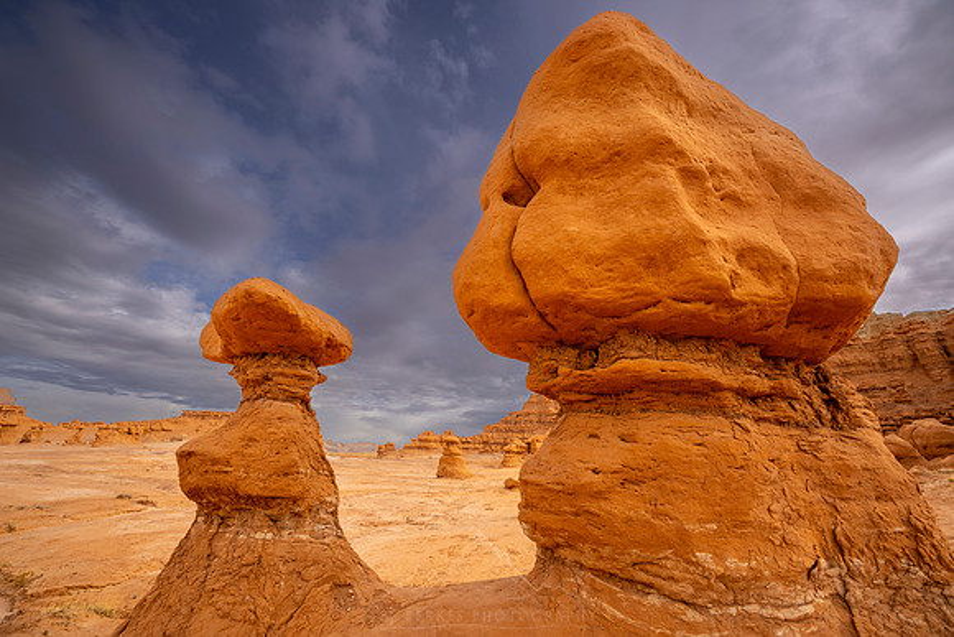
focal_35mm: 14
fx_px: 371
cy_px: 318
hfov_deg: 104.2
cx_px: 477
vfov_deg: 81.2
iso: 200
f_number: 8
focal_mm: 14
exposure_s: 1/640
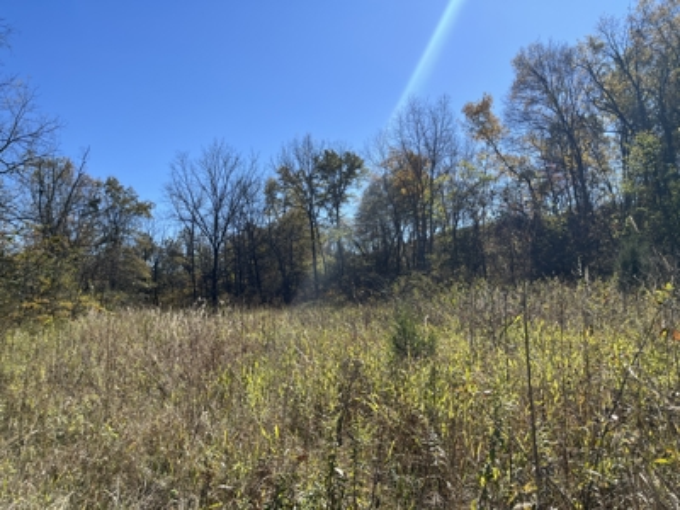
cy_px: 255
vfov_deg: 53.1
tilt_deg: +3.1
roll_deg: +2.5
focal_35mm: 26
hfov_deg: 67.3
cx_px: 340
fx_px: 511
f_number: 1.6
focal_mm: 5.1
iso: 50
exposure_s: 1/2967
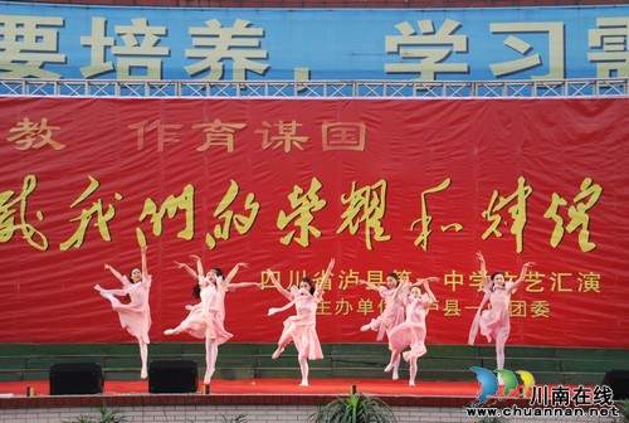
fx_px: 1314
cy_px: 212
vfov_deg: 18.3
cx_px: 314
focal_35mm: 75
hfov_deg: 26.9
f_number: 8
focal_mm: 50
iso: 800
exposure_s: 1/250
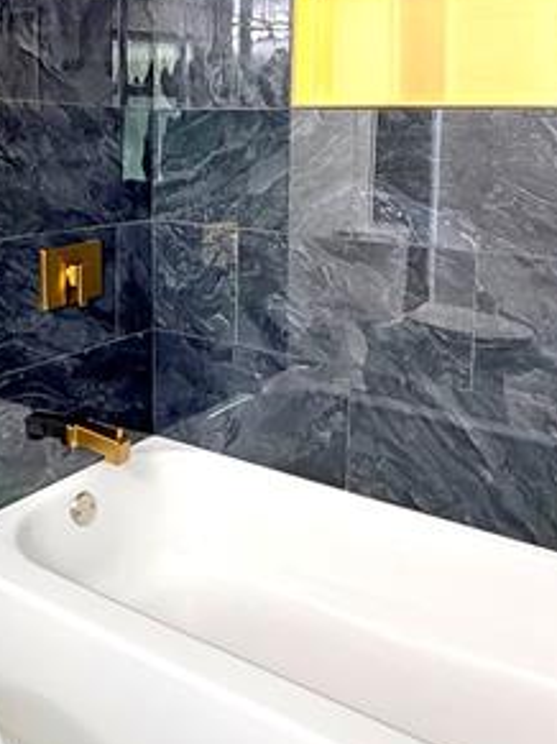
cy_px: 207
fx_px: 794
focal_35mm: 37
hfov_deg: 38.5
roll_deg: -1.6
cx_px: 227
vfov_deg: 48.6
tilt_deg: -4.8
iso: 640
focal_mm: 2.22
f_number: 2.2
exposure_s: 1/40
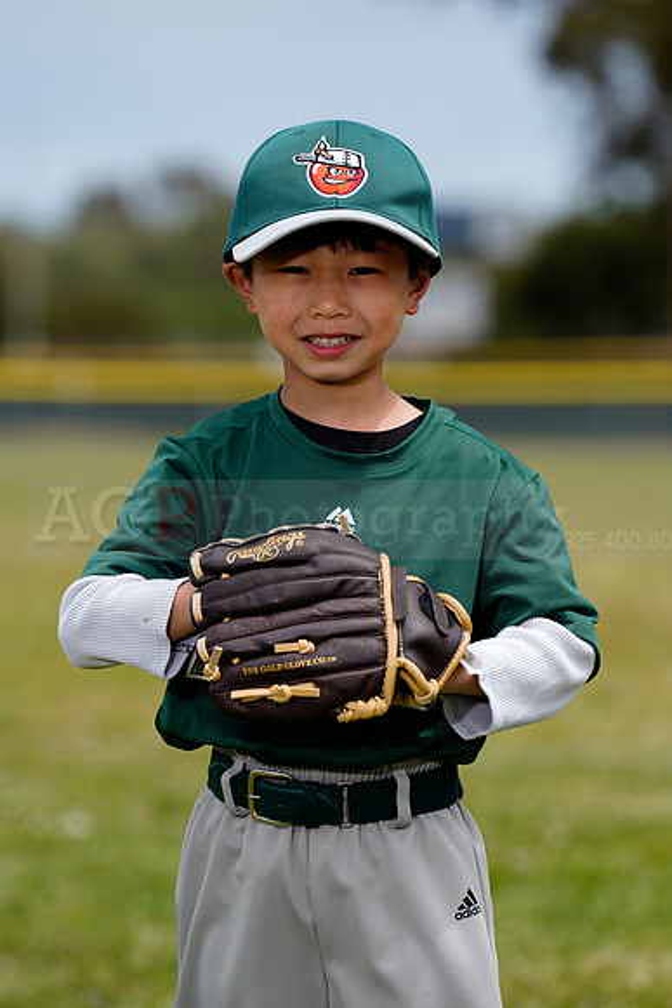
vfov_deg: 12.2
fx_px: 4701
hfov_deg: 8.2
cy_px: 504
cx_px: 336
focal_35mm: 168
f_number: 4.5
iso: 50
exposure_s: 1/320
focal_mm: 168
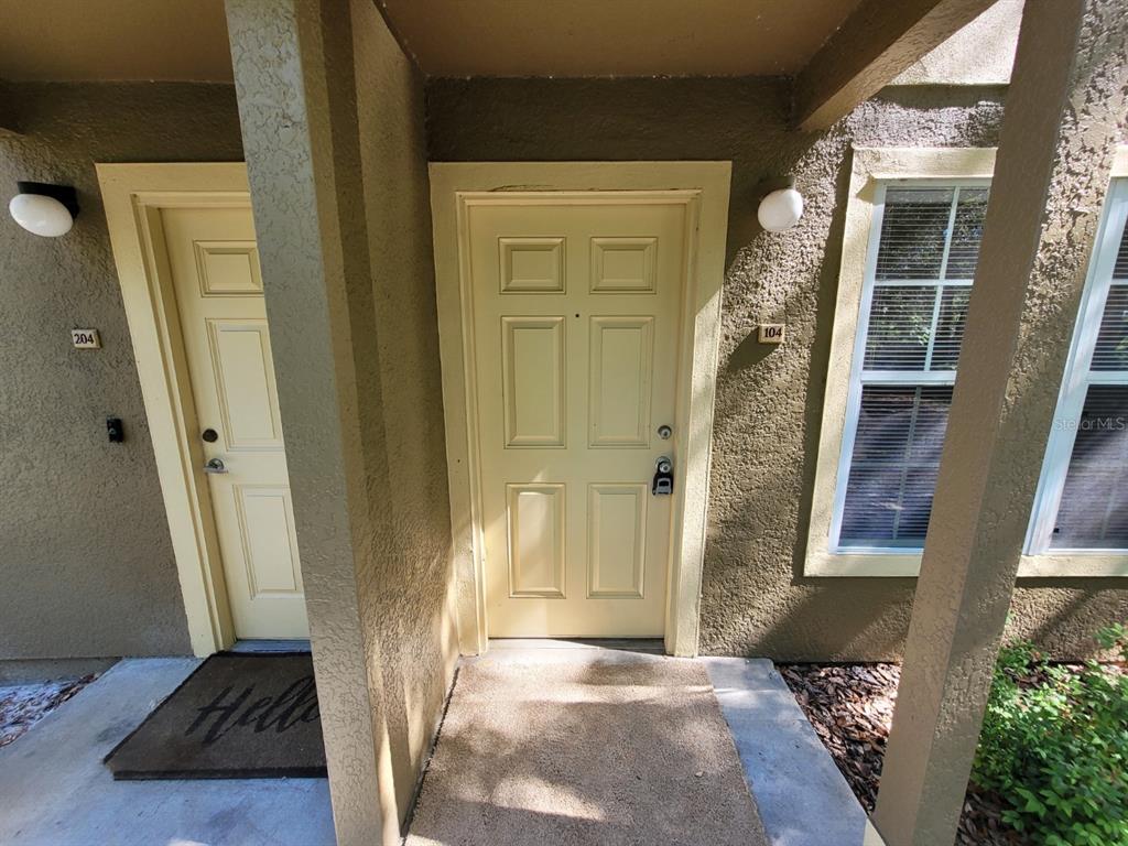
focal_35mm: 13
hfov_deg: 106.2
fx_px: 424
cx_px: 564
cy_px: 423
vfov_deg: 89.9
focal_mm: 1.74
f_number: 2.2
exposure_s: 1/120
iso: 50
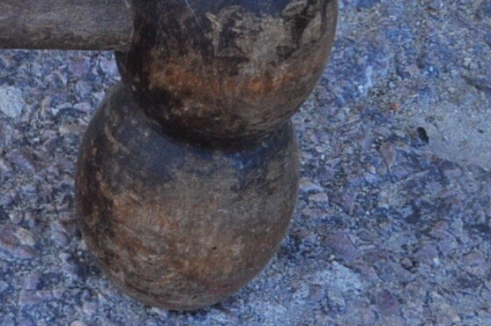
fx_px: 3065
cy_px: -289
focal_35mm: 225
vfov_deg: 6.0
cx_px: -446
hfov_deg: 8.7
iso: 200
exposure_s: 1/80
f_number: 11
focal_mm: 26
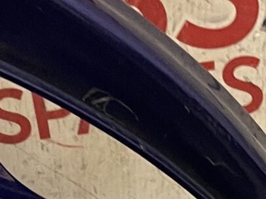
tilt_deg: -52.9
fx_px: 1259
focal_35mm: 164
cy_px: 609
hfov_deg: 12.1
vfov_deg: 7.8
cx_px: 110
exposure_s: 1/50
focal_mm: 4.2
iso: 125
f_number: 1.6
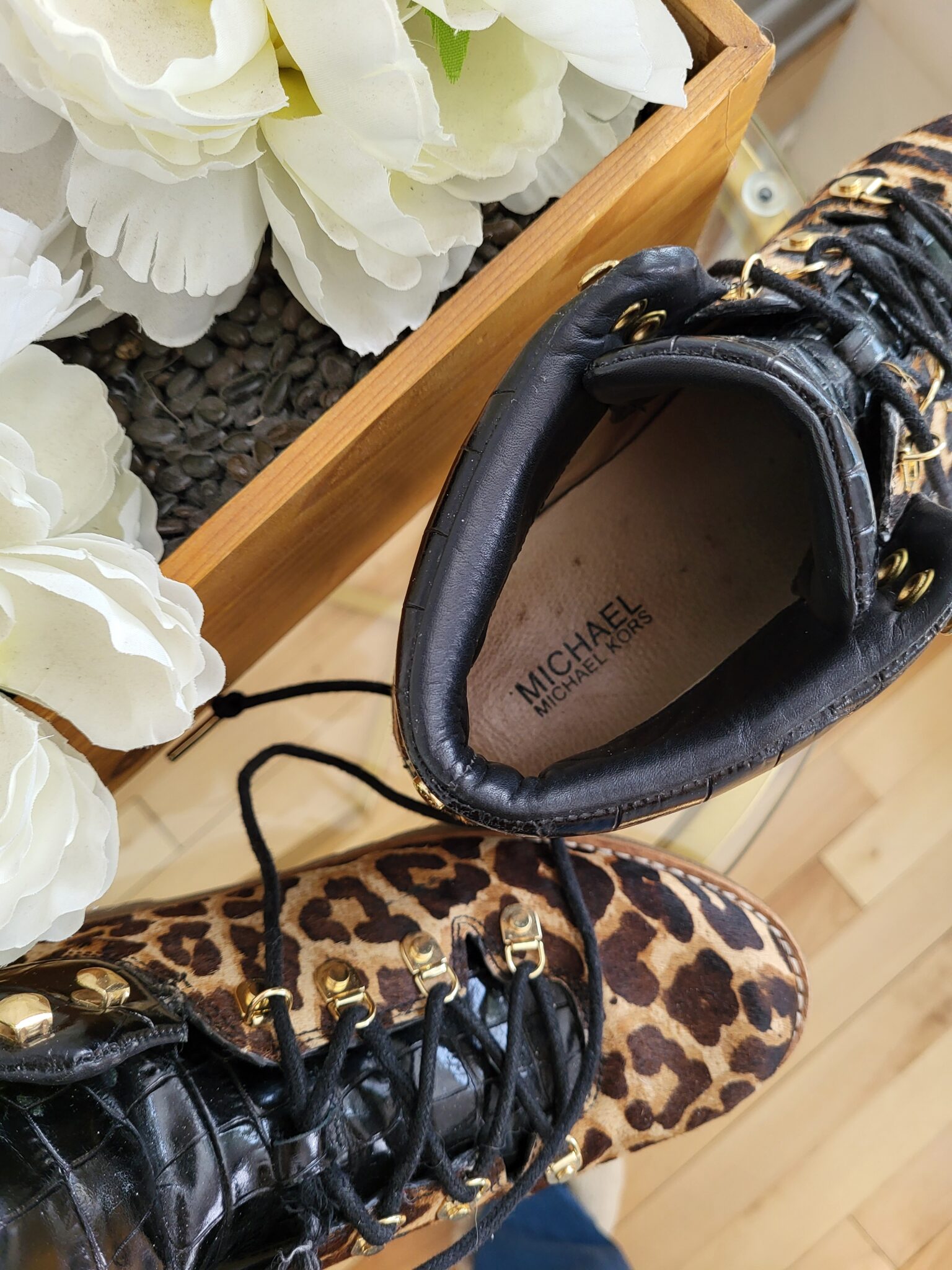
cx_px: 476
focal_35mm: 26
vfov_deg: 67.3
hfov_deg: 53.1
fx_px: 953
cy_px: 635
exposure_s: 1/60
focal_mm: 5.4
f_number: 1.8
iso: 250
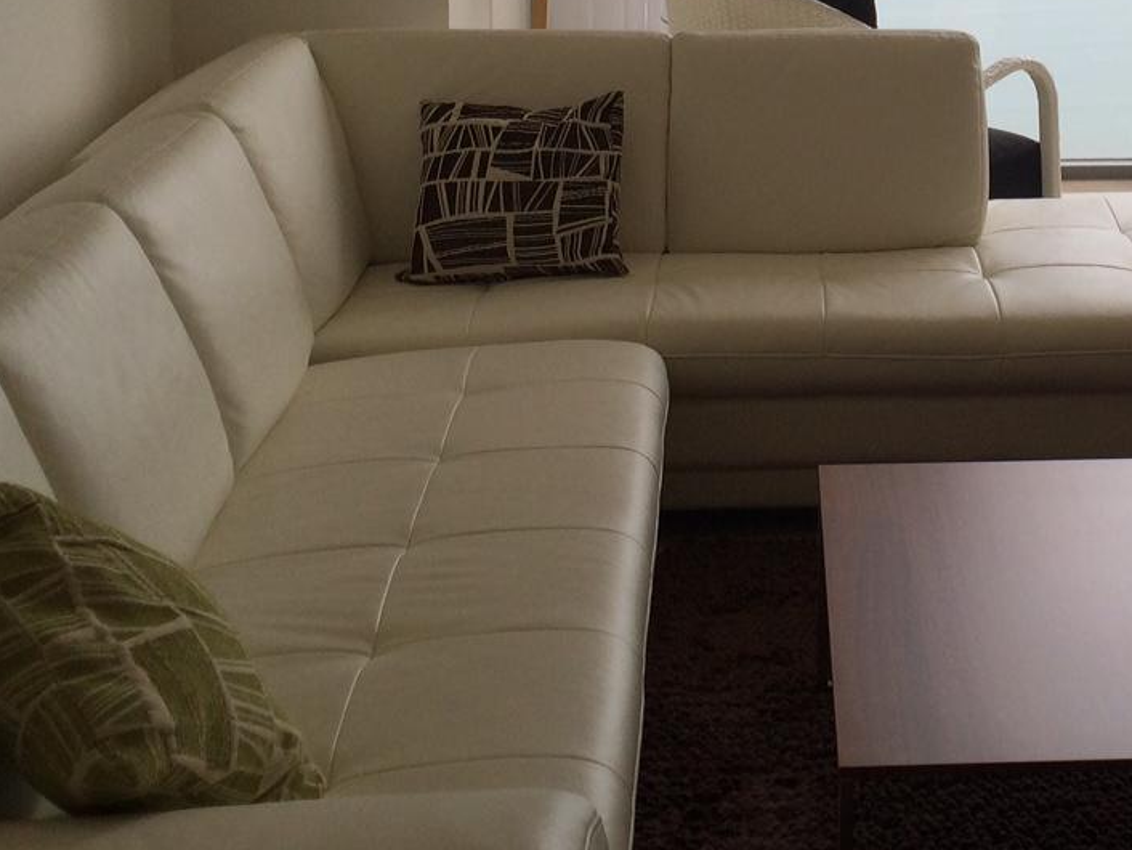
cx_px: 1020
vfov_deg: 21.3
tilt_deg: -10.5
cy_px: 35
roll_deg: -0.8
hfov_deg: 27.9
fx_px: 2192
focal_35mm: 67
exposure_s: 1/488
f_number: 2.2
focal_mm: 4.15
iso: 32
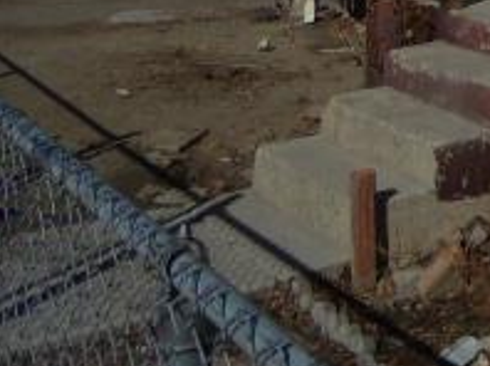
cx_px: 789
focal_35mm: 81
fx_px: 1145
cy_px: -188
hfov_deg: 19.9
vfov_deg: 16.5
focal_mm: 4.3
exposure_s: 1/1600
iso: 80
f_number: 3.5
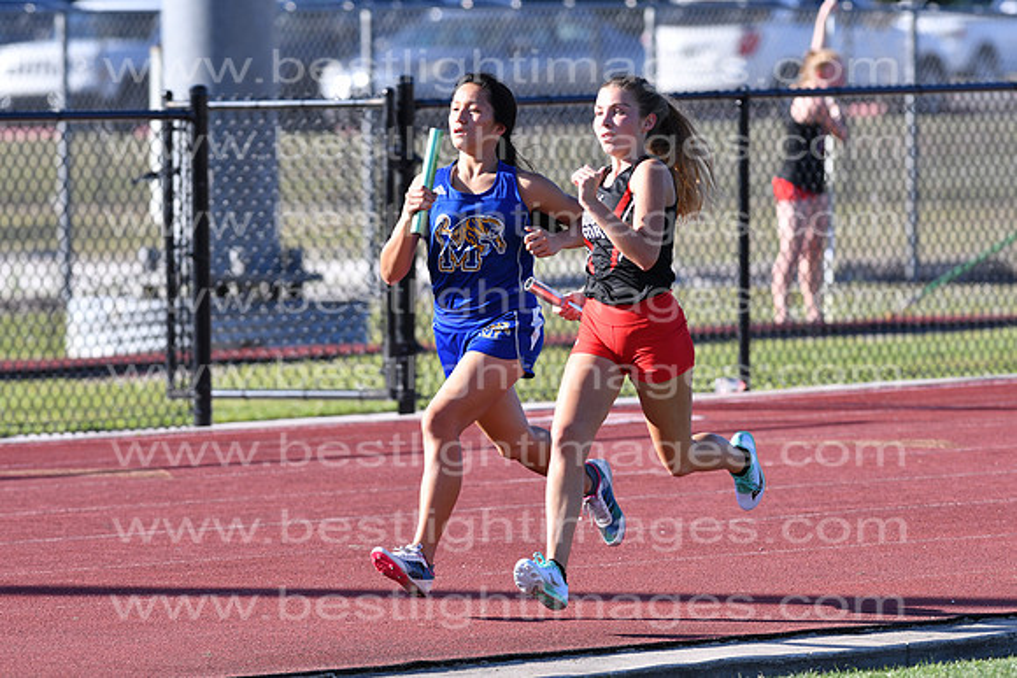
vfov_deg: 3.1
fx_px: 12715
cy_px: 339
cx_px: 508
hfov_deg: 4.6
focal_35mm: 450
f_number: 5.6
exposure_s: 1/1600
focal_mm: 300
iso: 400
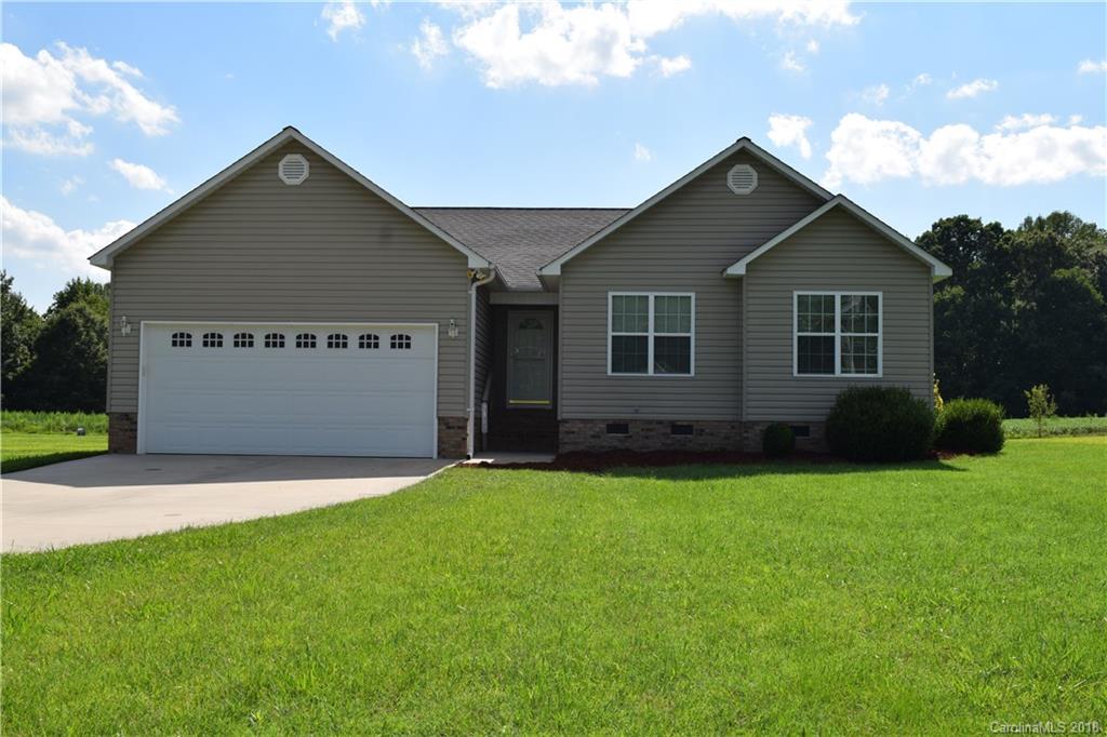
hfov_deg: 53.1
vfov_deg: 36.8
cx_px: 554
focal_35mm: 36
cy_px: 368
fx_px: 1107
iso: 100
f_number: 13
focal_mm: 24
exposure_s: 1/200
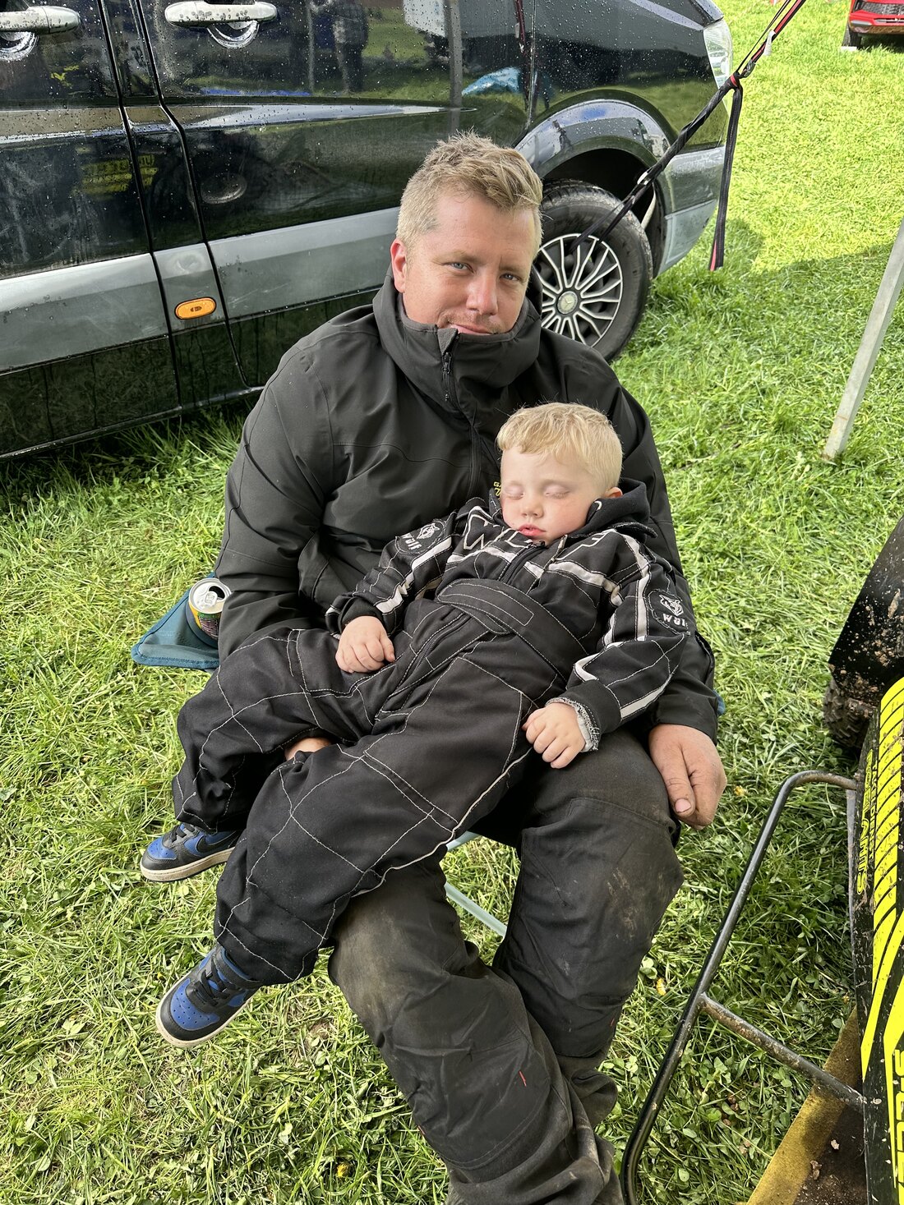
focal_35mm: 24
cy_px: 602
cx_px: 452
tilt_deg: -34.8
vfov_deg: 71.6
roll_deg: +0.0
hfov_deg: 56.8
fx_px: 836
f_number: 1.78
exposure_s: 1/694
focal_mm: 6.86
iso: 80
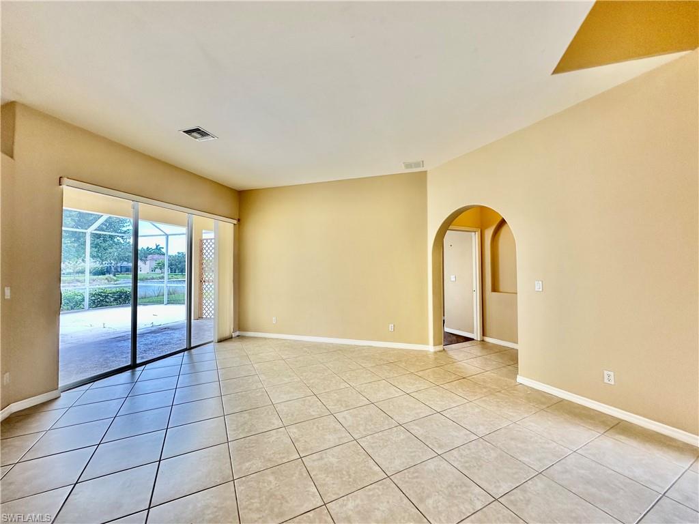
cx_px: 350
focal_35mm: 14
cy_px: 262
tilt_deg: +1.8
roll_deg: +0.2
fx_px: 283
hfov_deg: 102.1
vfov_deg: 85.7
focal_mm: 2.22
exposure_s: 1/120
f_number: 2.2
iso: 100
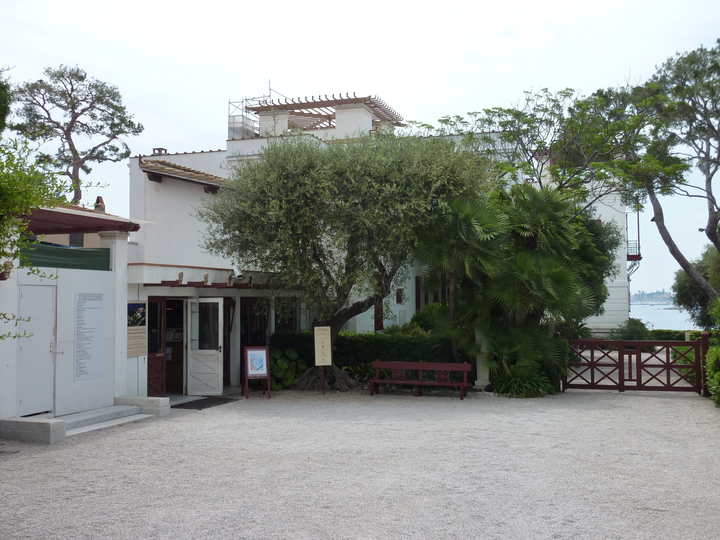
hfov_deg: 50.1
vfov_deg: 38.7
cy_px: 270
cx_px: 360
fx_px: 770
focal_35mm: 37
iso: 125
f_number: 4.5
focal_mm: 6.1
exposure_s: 1/500
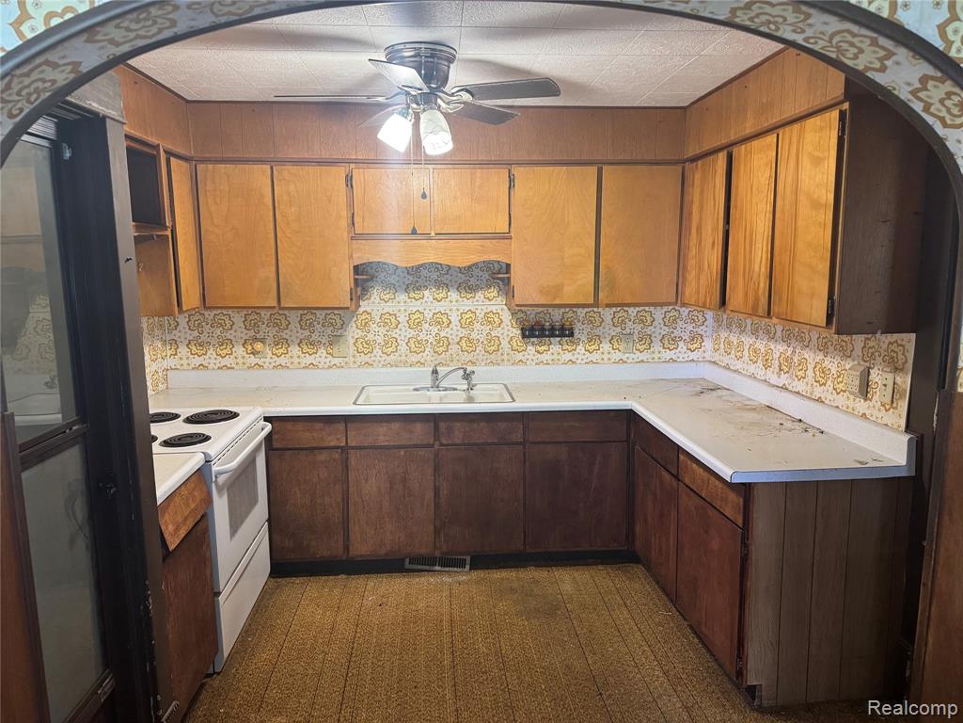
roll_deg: +0.7
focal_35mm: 24
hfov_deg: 71.6
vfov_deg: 56.8
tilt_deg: -9.3
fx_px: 668
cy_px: 362
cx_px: 482
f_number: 1.78
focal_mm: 6.76
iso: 500
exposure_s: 1/60
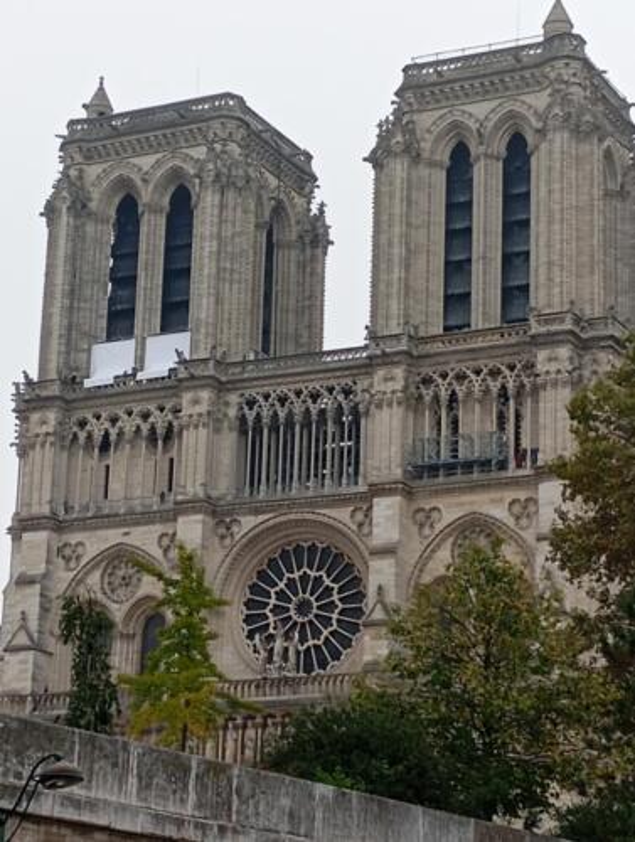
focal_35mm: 91
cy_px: 421
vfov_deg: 21.5
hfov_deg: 16.3
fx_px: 2218
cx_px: 318
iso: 103
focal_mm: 4.27
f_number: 1.8
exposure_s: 1/187
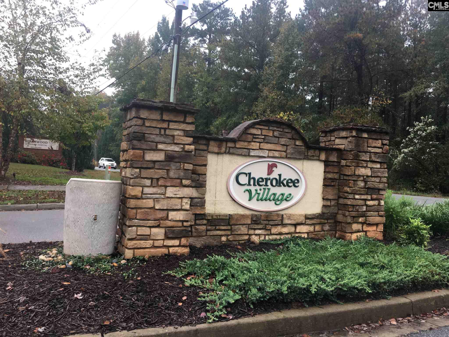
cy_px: 168
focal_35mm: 29
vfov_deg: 48.2
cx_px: 224
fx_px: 376
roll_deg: -4.1
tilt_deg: +1.2
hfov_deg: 61.7
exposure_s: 1/120
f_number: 2.2
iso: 40
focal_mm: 4.15
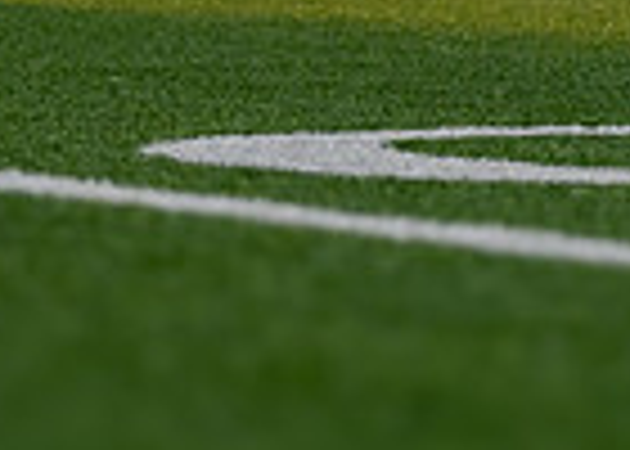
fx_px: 7873
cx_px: 699
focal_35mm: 440
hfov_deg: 4.6
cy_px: -461
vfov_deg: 3.2
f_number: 2.8
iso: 400
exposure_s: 1/2500
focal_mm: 70
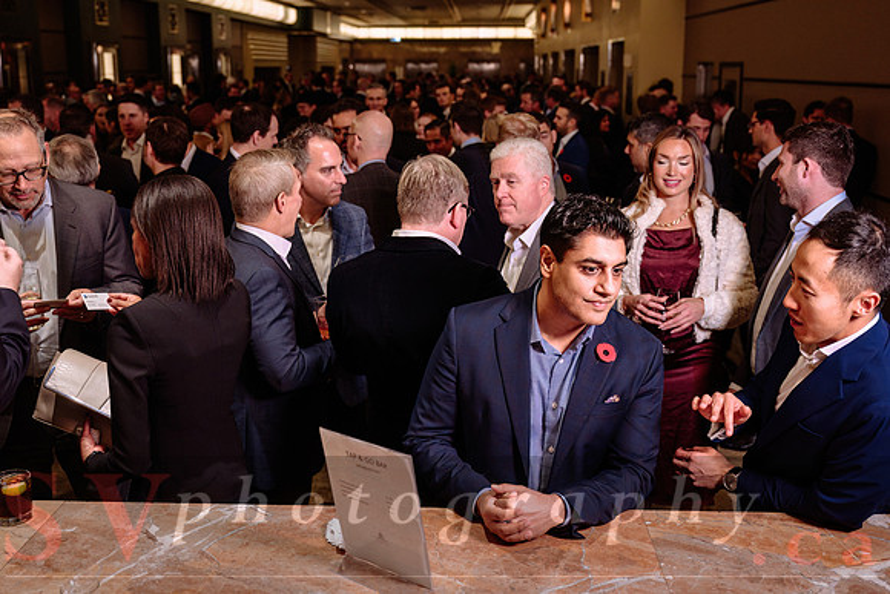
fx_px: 983
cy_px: 268
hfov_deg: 48.7
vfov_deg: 33.6
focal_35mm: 40
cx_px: 445
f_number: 3.5
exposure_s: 1/100
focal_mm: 36
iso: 800
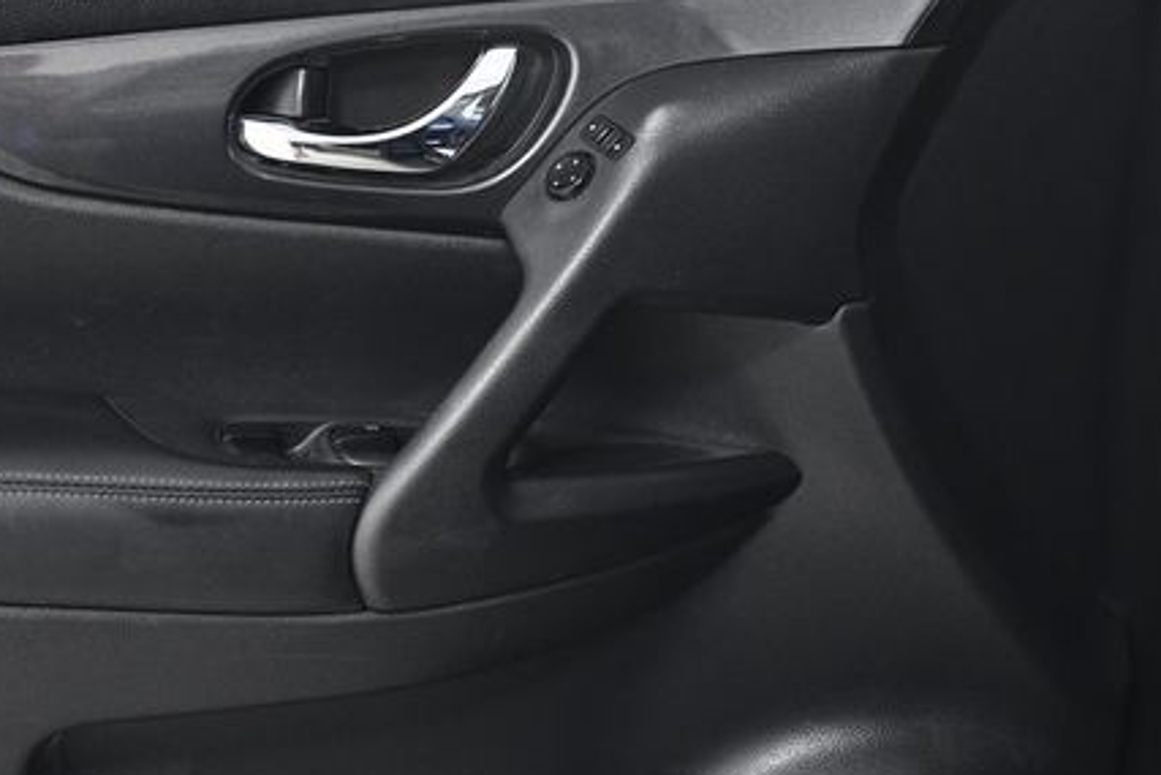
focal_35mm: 72
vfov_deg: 18.9
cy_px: 480
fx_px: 2323
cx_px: 310
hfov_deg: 27.7
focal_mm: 32
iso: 2500
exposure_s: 1/200
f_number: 4
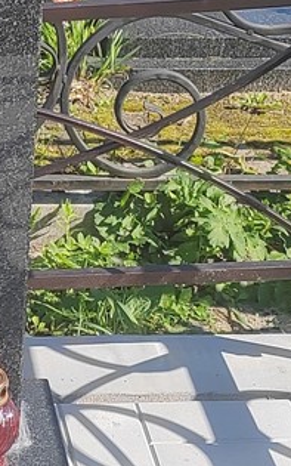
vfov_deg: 14.9
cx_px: -139
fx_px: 1776
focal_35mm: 140
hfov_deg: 9.1
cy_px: 158
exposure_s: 1/1400
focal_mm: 5.52
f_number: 1.9
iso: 100
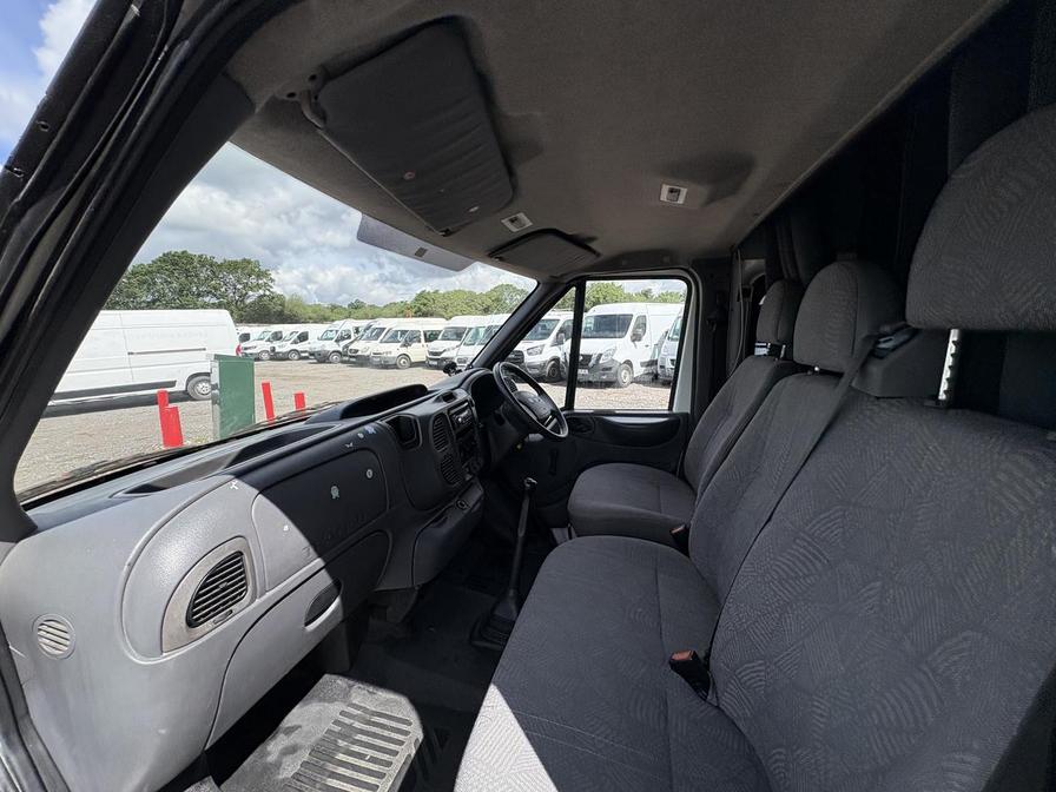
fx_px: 427
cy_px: 396
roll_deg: -0.5
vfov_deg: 85.7
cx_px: 528
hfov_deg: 102.1
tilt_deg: -14.4
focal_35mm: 14
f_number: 2.2
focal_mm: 2.22
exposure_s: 1/1637
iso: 64
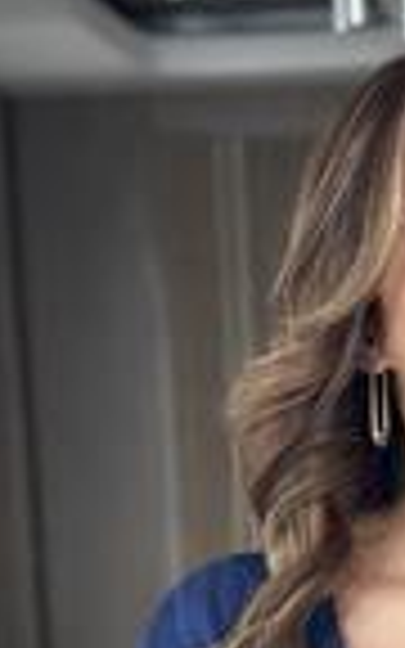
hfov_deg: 7.3
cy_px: 1008
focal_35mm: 179
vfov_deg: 11.2
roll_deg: +2.8
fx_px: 3161
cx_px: 486
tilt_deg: -18.2
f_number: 1.78
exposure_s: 1/86
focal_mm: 6.86
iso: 125
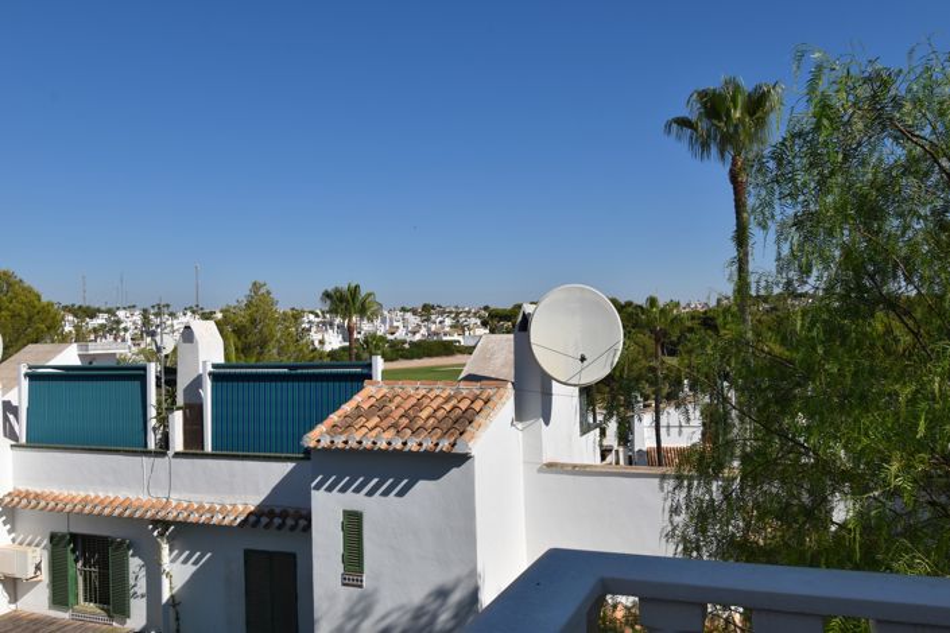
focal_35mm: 30
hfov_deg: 61.9
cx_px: 475
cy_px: 316
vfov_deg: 43.6
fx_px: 792
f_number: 10
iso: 100
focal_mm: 20
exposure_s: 1/400
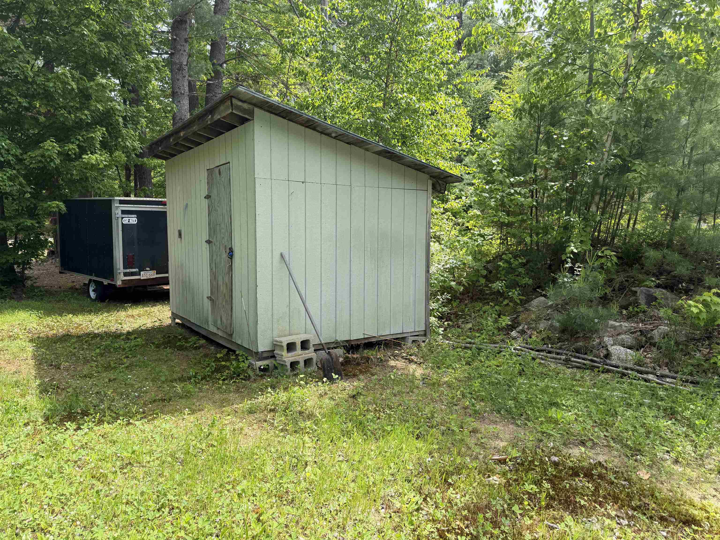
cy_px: 270
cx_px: 360
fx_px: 499
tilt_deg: -6.8
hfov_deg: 71.6
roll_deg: -2.2
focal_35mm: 24
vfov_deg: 56.8
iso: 80
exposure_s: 1/1292
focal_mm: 6.76
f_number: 1.78
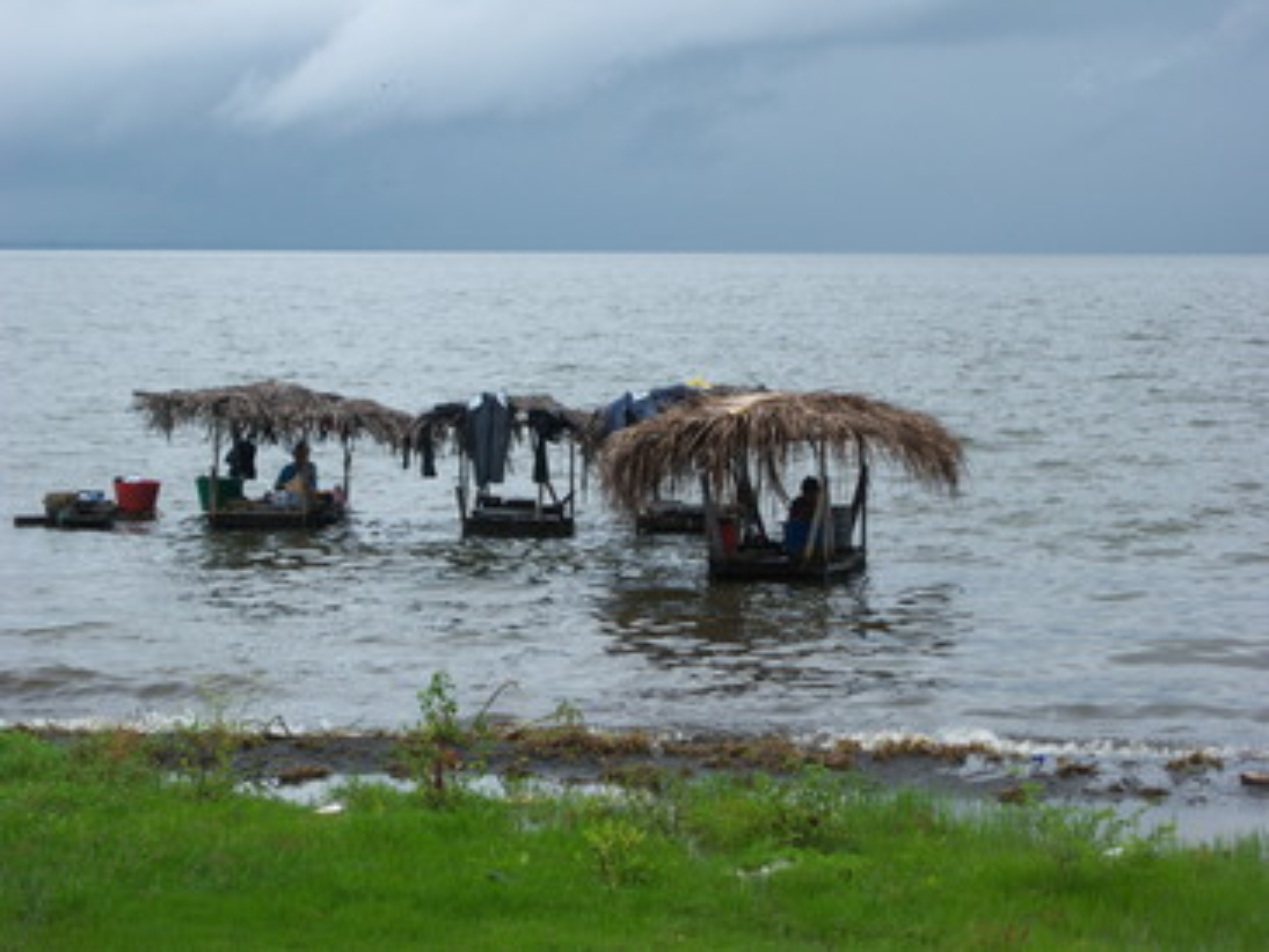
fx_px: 3961
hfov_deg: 18.2
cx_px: 634
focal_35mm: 108
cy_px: 476
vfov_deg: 13.7
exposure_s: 1/400
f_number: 4.9
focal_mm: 22.5
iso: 80
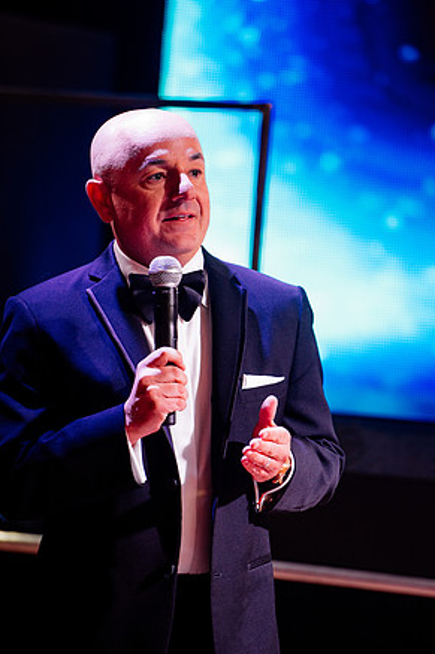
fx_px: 3736
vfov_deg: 10.0
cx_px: 220
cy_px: 320
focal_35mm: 206
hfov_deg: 6.7
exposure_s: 1/200
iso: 2000
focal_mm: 200
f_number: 4
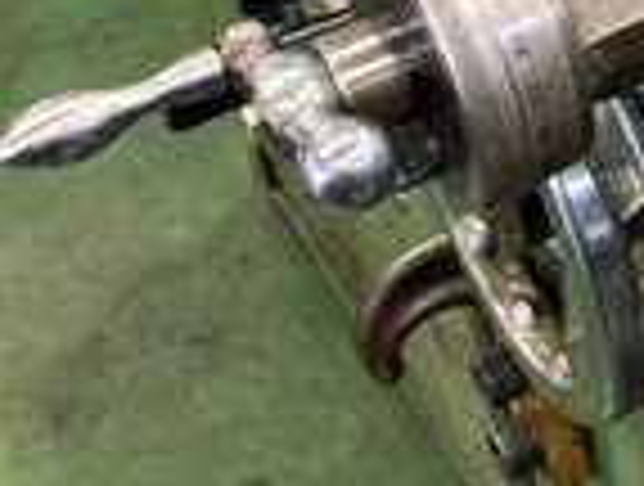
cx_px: 1293
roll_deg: -0.8
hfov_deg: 13.5
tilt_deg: -30.8
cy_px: -342
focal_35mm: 125
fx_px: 2331
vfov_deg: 11.2
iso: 160
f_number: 1.8
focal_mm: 3.99
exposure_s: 1/60
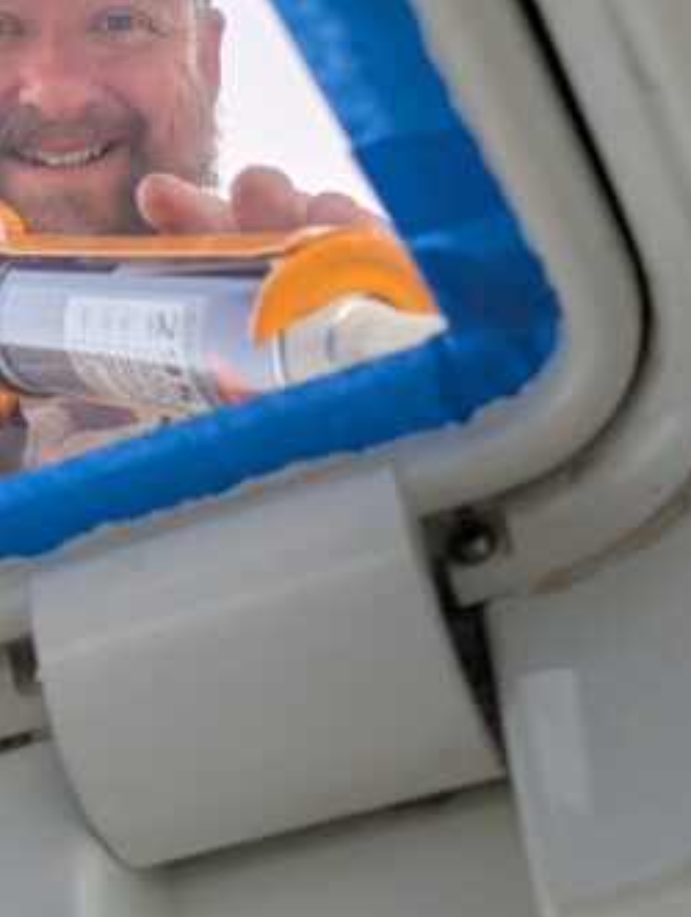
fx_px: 1965
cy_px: 86
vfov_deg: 25.4
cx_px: 1
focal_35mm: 74
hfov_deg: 19.4
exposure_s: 1/575
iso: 134
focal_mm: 6.9
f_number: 1.68
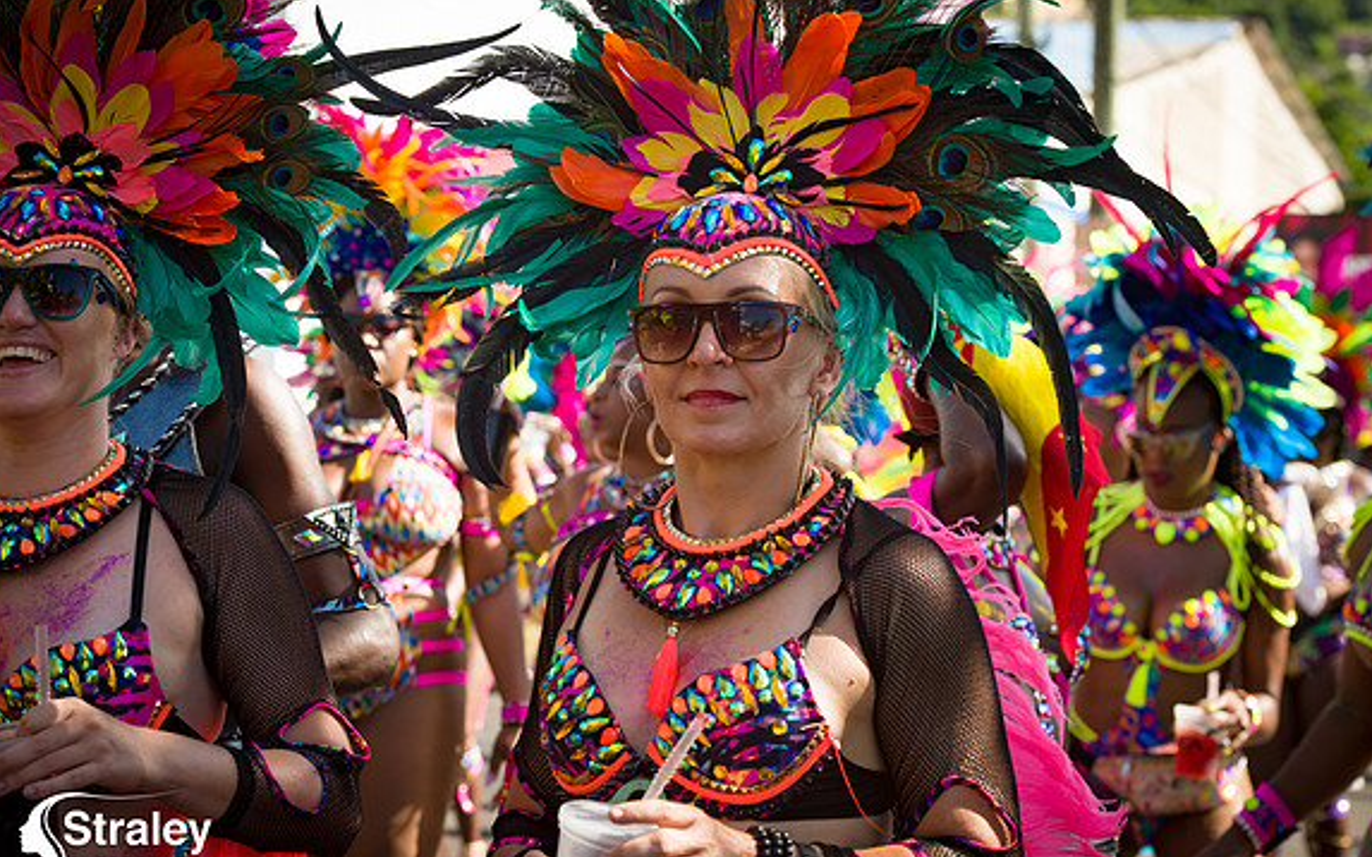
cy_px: 438
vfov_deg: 13.3
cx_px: 692
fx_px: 3664
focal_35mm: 98
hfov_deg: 21.2
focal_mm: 95
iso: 100
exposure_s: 1/200
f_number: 8
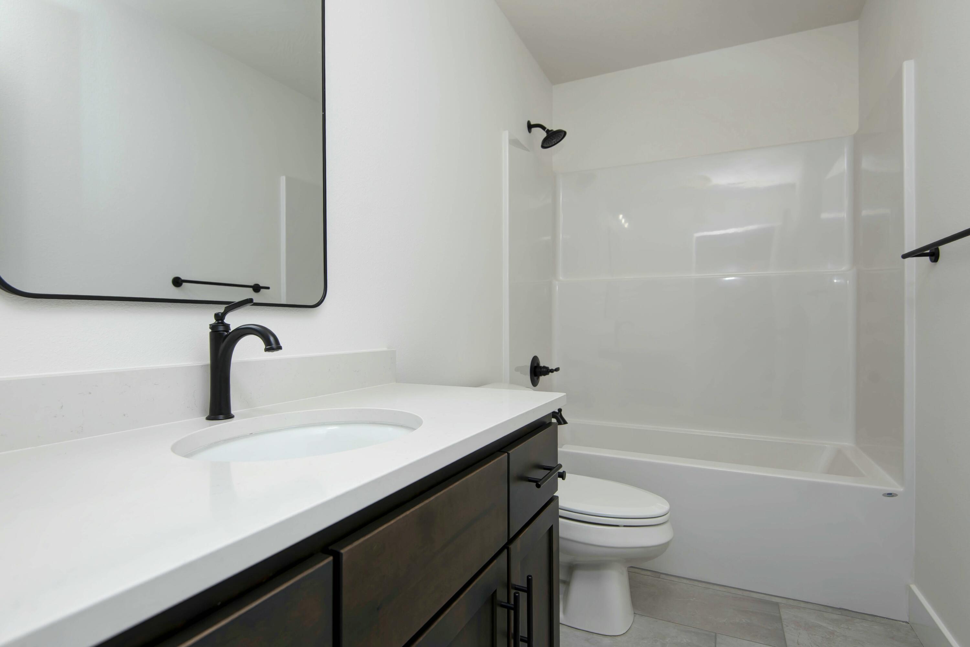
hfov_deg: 86.9
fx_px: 512
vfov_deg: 64.6
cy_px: 324
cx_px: 485
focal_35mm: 19
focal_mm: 19
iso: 80
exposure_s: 1/160
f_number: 6.3
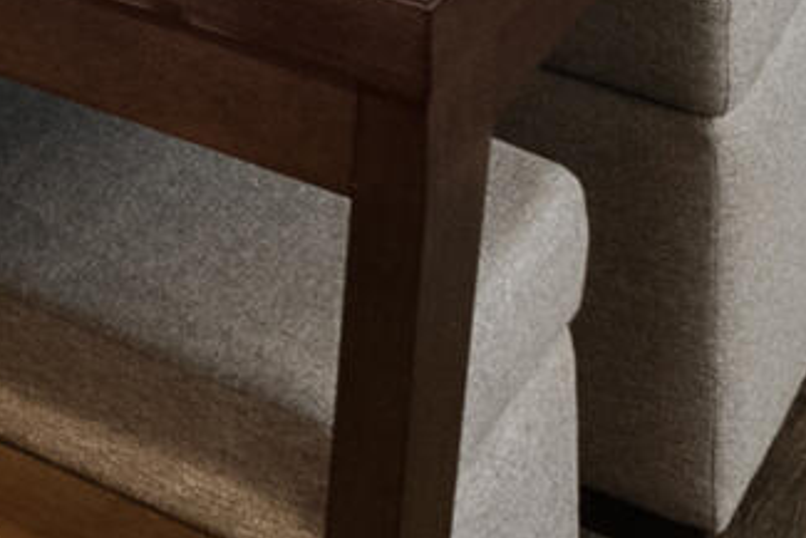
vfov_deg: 8.4
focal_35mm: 123
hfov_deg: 10.6
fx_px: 2755
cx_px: -1701
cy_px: -1316
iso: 200
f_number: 8
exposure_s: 2.5
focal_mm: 16
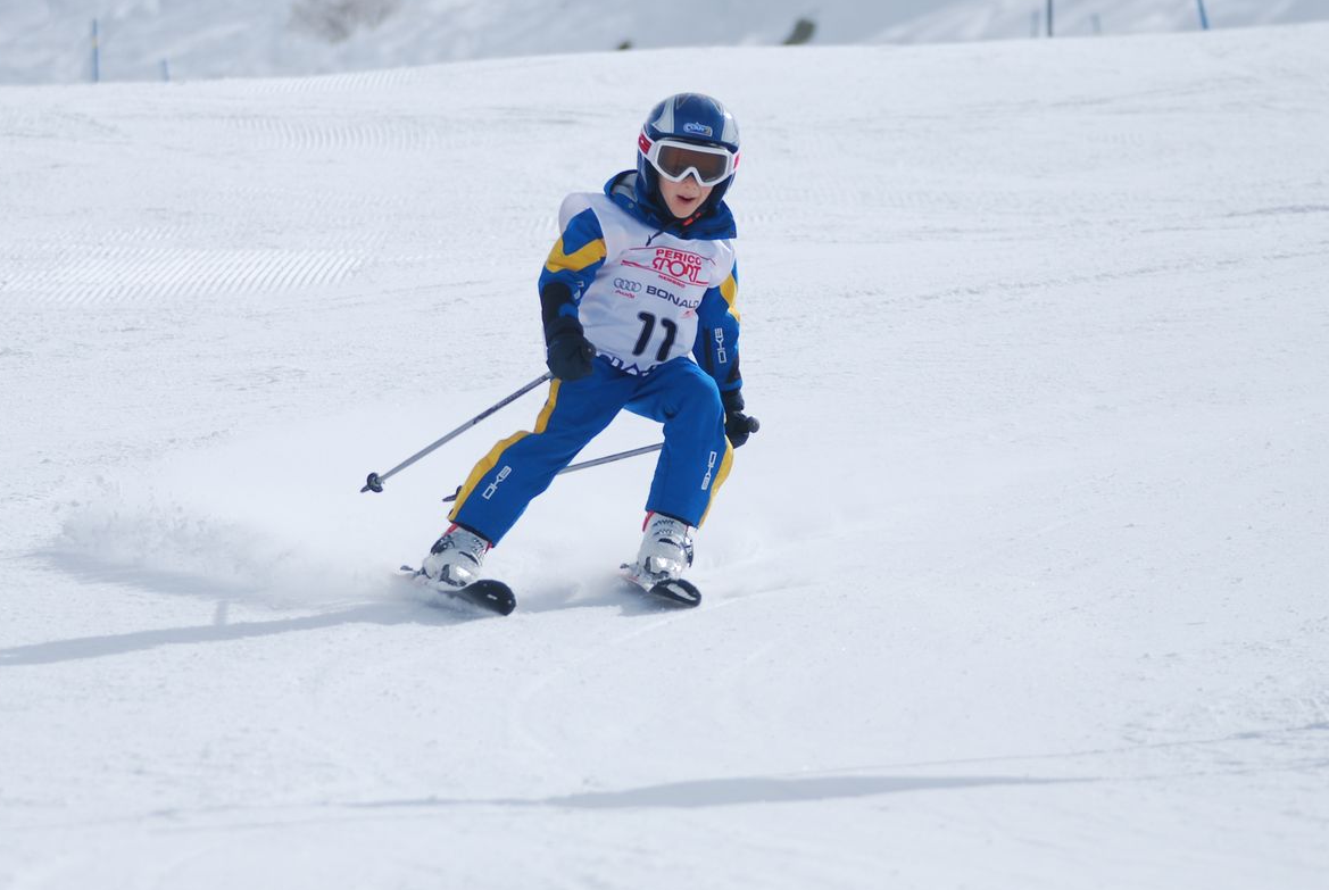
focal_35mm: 339
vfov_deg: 4.1
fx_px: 12520
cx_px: 620
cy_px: 367
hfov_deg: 6.1
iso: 100
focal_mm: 165
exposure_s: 1/1250
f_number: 5.3
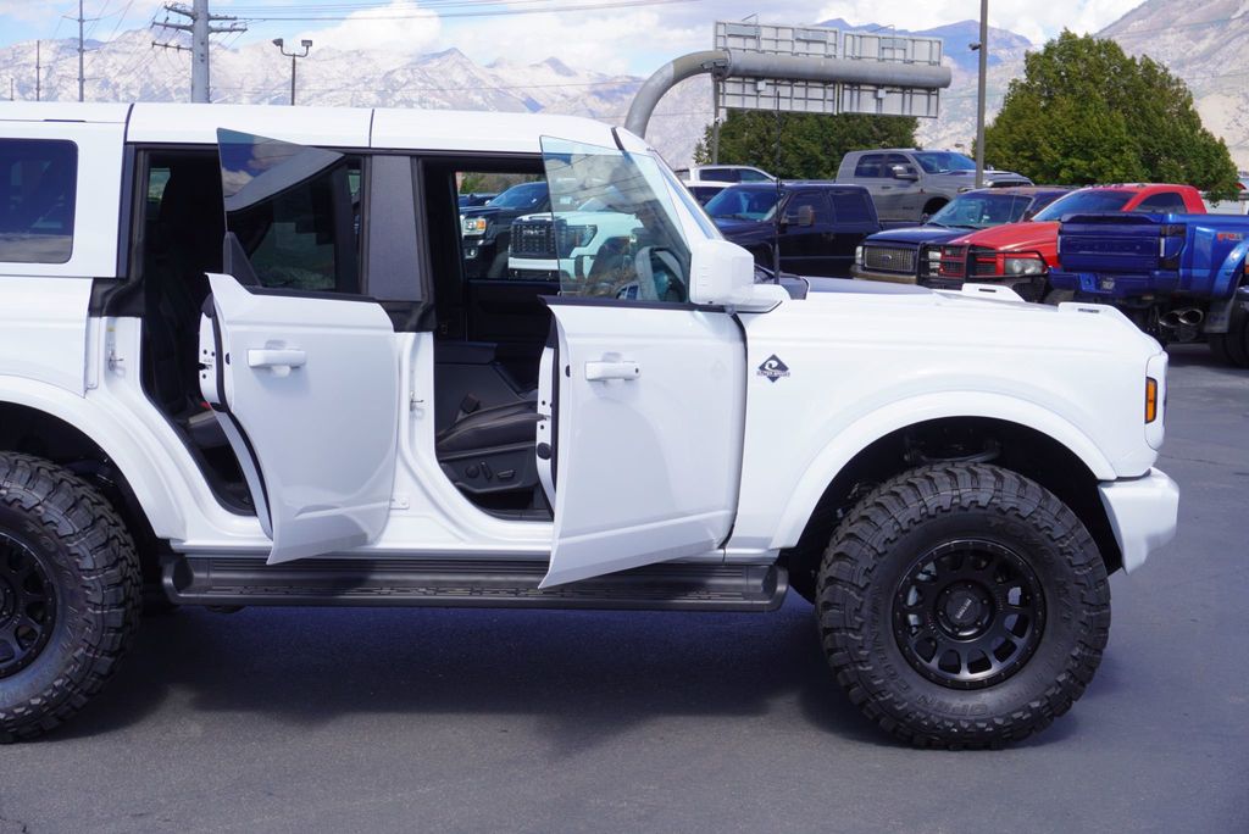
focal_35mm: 52
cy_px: 417
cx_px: 624
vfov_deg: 25.8
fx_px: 1822
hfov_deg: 37.8
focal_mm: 35
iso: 100
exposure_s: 1/160
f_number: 8
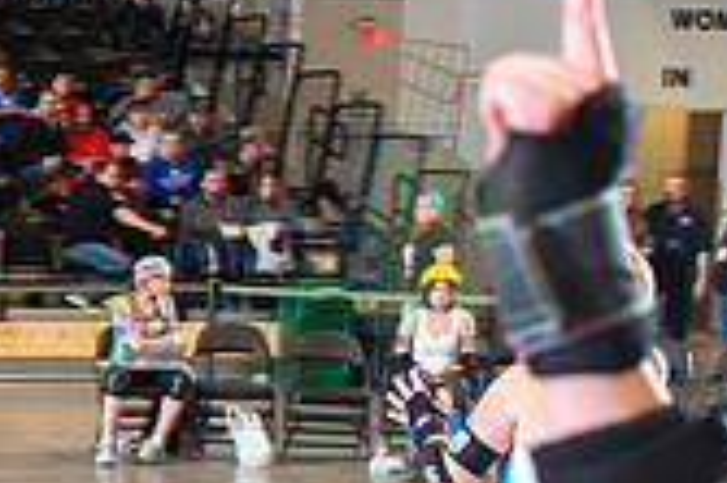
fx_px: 2522
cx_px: -313
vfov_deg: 10.9
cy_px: 429
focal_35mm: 125
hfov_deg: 15.3
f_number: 5.6
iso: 500
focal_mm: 36
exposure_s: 1/160
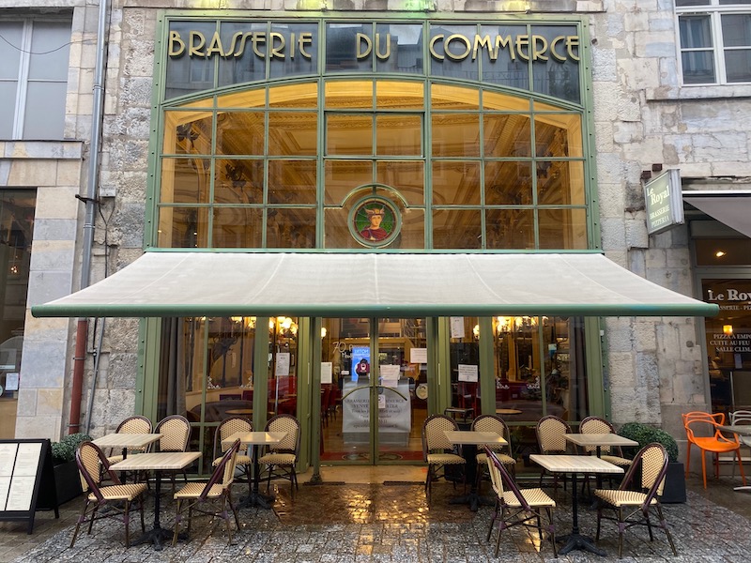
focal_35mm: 26
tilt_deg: +8.3
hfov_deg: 67.3
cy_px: 282
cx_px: 376
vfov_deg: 53.1
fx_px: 564
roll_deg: -0.1
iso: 80
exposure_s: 1/100
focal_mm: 4.25
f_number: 1.8
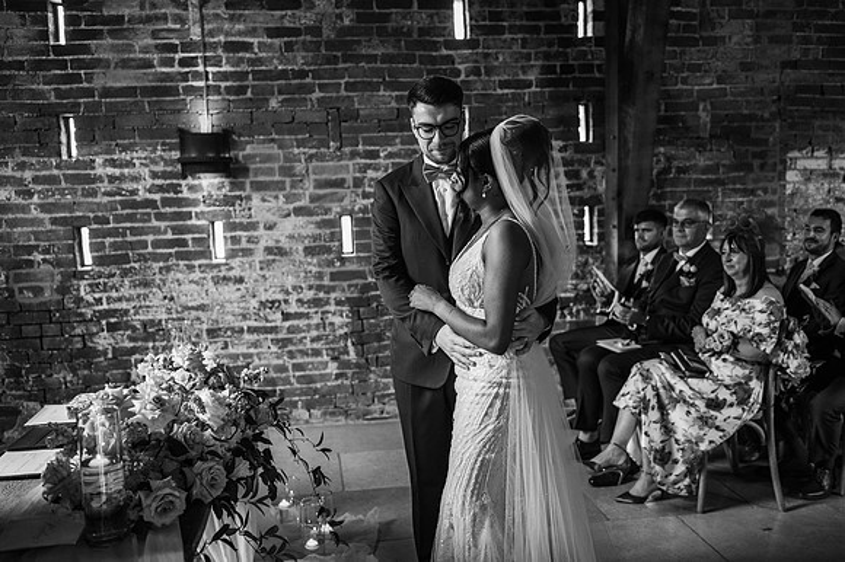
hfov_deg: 54.5
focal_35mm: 35
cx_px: 422
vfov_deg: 37.8
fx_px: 821
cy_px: 281
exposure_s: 1/200
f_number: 2.2
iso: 1000
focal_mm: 35
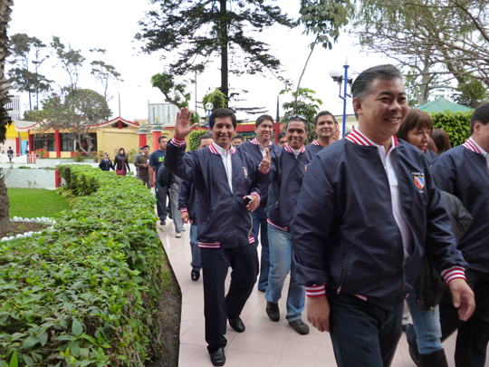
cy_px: 184
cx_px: 244
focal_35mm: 28
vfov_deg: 49.7
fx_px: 396
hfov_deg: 63.4
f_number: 3.1
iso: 160
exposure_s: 1/160
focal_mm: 5
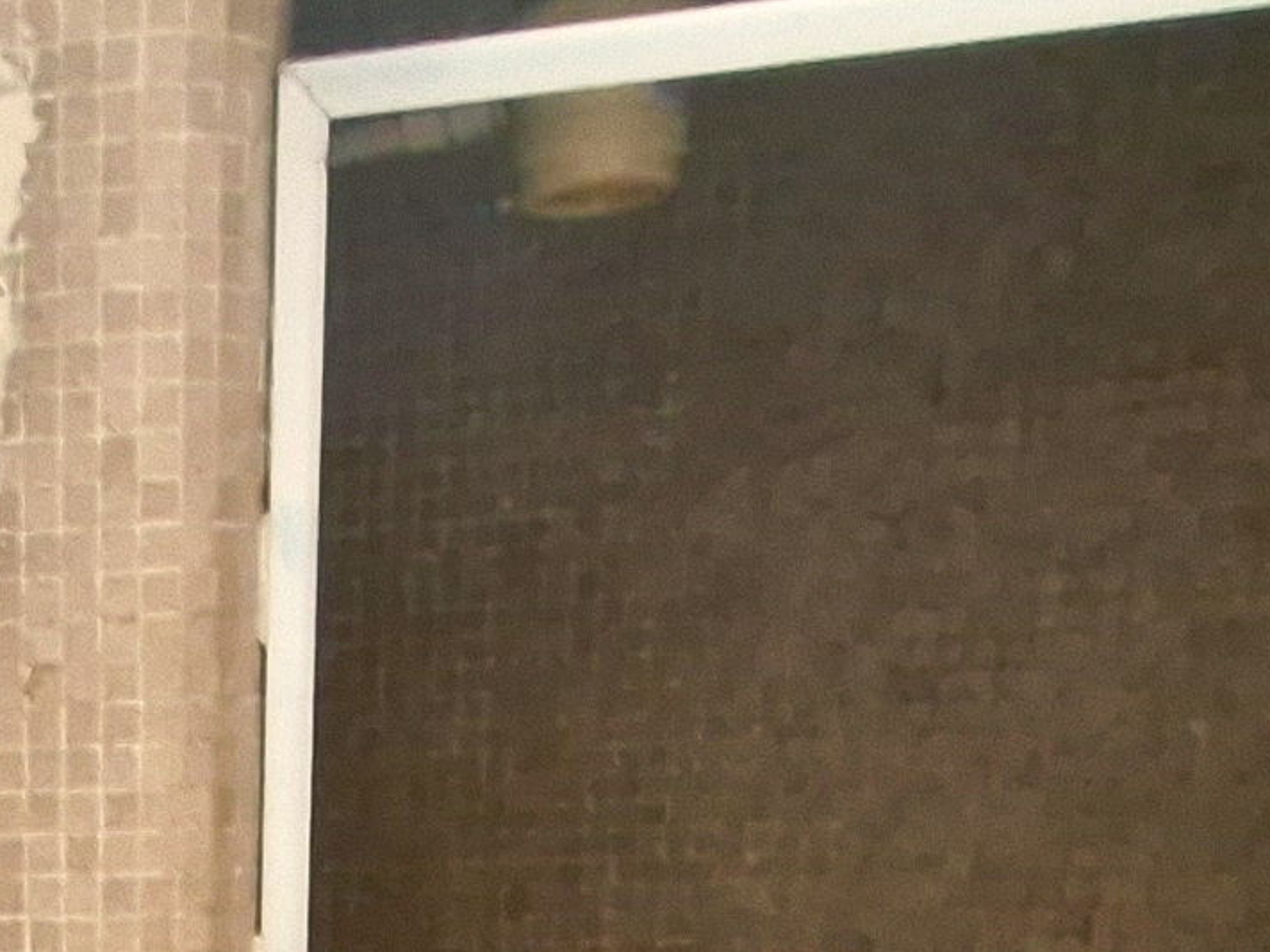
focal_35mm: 73
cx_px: -218
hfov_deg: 24.4
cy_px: 1961
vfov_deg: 15.6
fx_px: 2678
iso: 640
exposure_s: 1/30
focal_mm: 1.74
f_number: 2.2
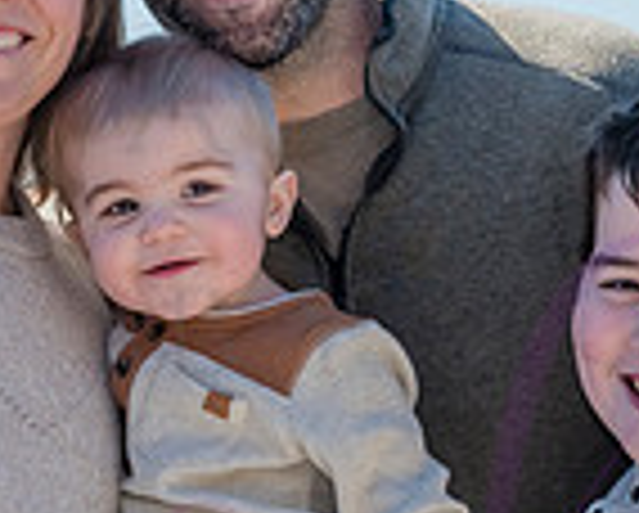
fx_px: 4204
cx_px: 351
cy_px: 322
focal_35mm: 222
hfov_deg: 8.7
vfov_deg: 7.0
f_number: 11
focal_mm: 58
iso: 400
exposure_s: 1/320
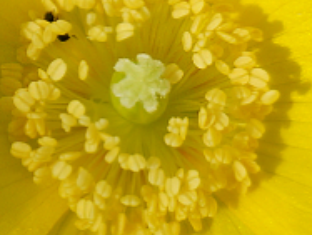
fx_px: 4588
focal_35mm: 508
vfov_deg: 2.9
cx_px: 329
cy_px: 178
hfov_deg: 3.9
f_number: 6.3
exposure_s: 1/250
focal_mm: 55
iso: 100
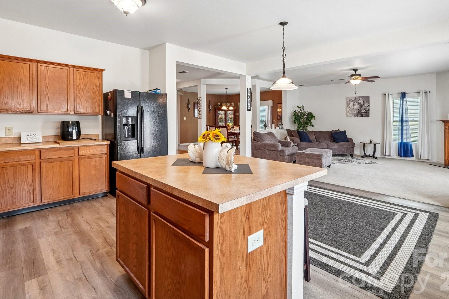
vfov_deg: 66.8
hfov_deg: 90.0
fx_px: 224
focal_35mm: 18
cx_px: 228
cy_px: 121
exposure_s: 1/10
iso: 400
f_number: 8
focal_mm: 10
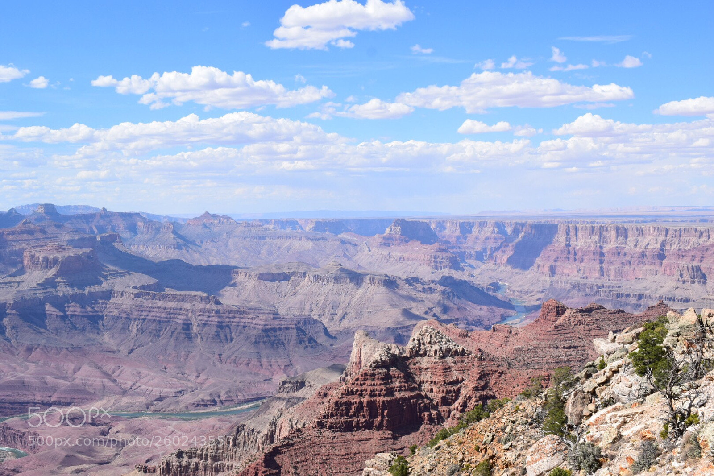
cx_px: 357
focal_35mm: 42
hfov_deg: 46.4
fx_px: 833
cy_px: 238
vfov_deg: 31.9
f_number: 11
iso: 250
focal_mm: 28
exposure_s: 1/500
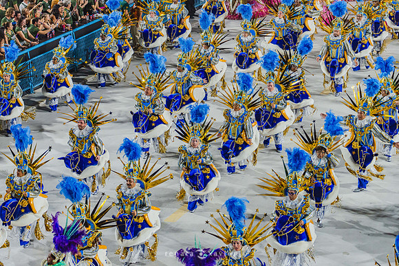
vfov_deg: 11.4
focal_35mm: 120
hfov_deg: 17.1
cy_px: 133
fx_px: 1330
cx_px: 200
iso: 1600
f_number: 5
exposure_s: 1/320
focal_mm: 120
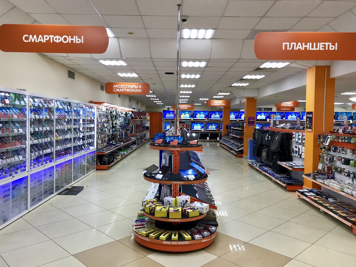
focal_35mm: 28
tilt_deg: -2.0
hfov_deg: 63.4
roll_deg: -0.4
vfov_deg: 49.7
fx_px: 288
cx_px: 178
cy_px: 134
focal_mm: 3.99
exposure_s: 1/47
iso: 32
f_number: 1.8
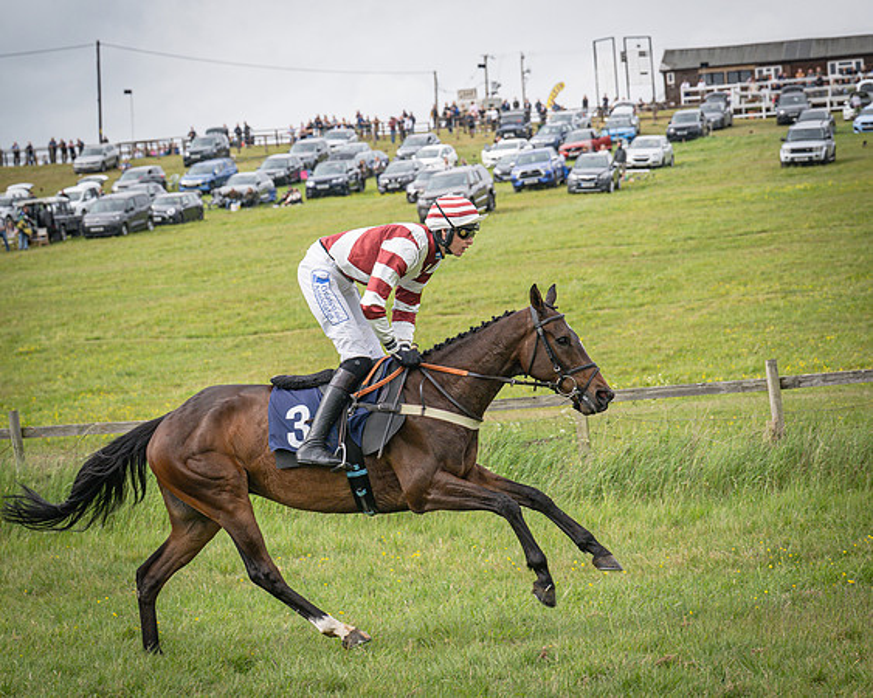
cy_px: 349
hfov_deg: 16.3
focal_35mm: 118
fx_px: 3056
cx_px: 481
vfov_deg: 13.0
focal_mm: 70
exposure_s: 1/1600
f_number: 4.5
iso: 400
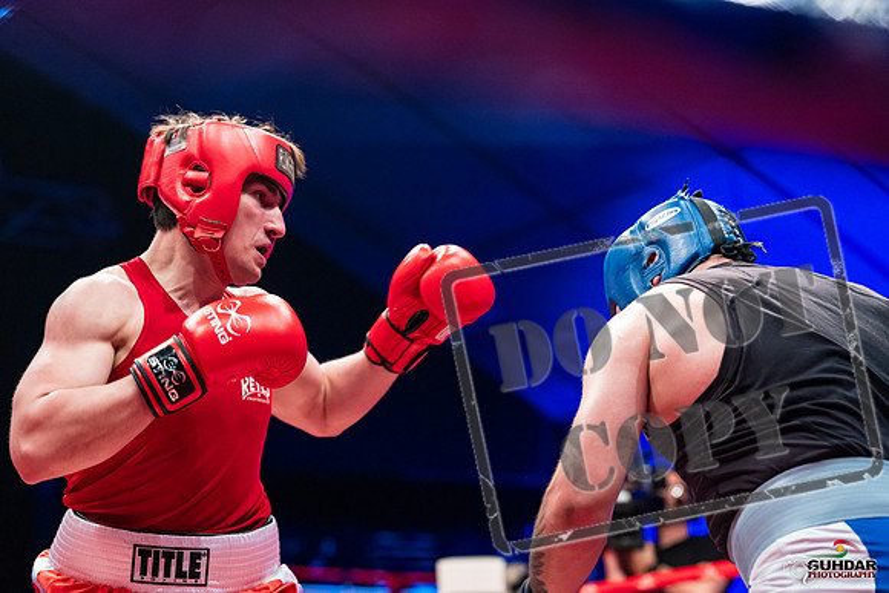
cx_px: 444
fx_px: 2001
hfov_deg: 25.1
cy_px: 296
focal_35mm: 81
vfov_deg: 16.9
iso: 4000
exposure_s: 1/1000
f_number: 2.8
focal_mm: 81
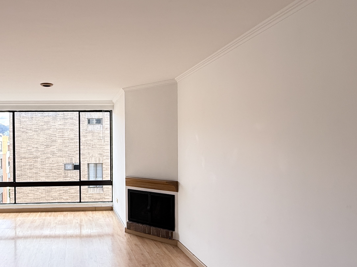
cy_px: 150
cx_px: 87
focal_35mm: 26
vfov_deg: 52.9
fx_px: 268
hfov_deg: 63.2
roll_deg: +0.5
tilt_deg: -0.1
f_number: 2.2
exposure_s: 1/107
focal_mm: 2.22
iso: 64
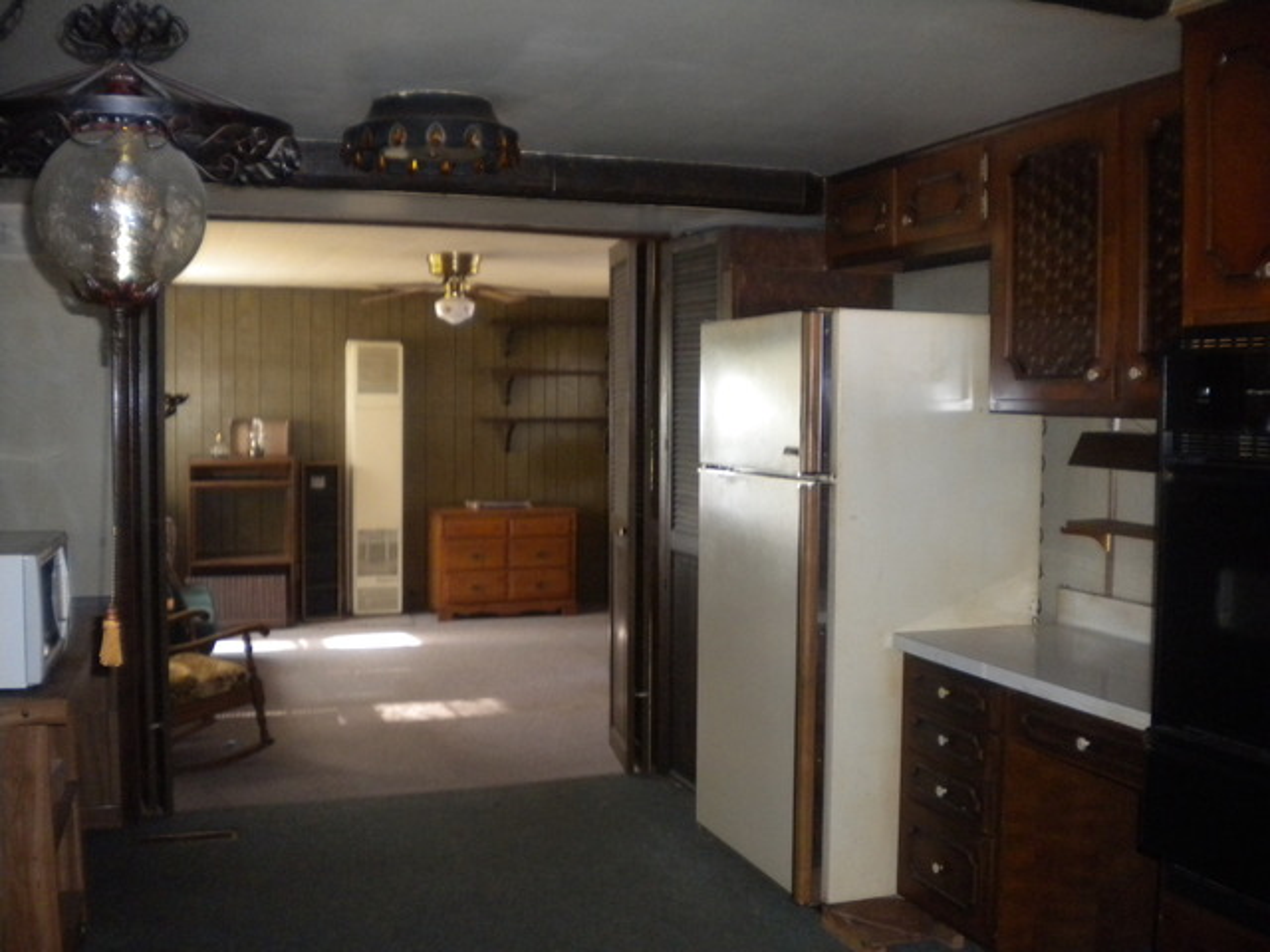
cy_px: 476
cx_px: 635
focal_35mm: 35
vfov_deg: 40.7
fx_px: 1284
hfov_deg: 52.6
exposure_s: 1/30
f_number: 3.1
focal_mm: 6.3
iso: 400
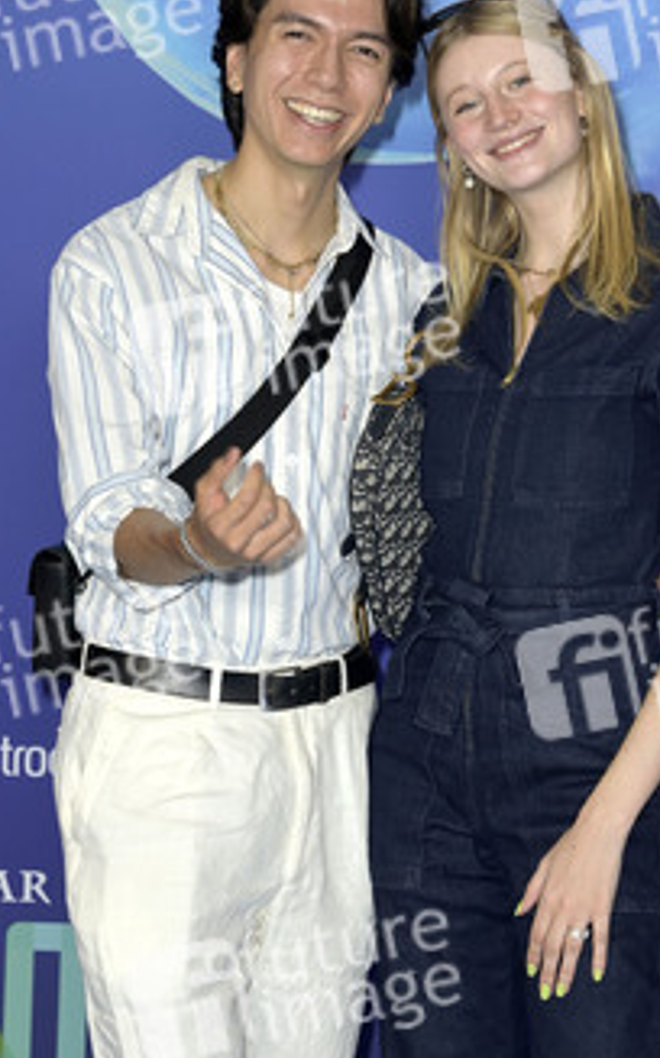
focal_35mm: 131
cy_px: 501
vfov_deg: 16.0
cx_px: 388
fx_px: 3775
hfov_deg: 10.0
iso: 800
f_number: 6.3
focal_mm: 105
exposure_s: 1/250
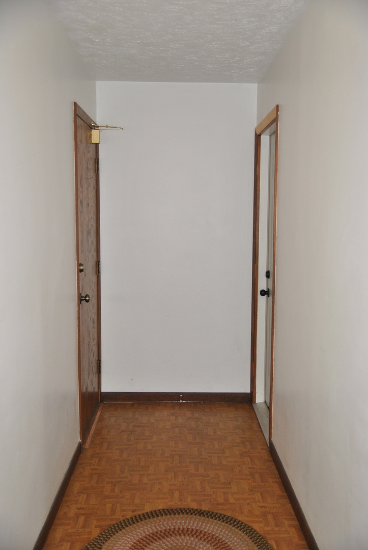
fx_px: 550
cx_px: 184
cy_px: 275
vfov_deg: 53.1
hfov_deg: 37.0
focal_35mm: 36
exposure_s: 1/60
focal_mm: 24
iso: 200
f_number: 2.8
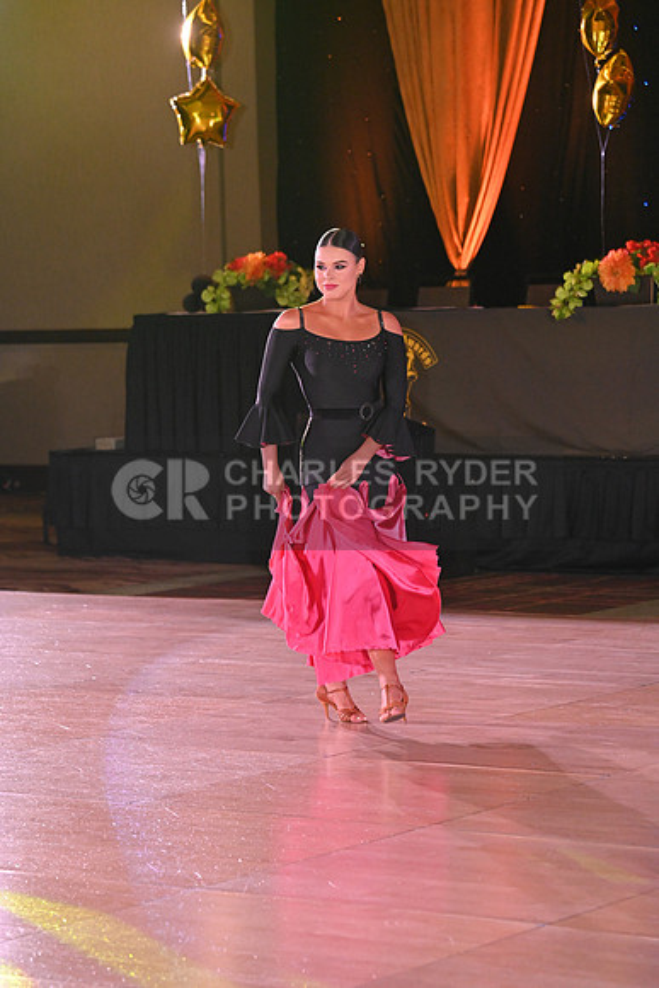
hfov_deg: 11.4
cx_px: 330
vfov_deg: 17.1
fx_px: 3293
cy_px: 494
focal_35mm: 120
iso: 3200
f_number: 5.6
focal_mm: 120
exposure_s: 1/320
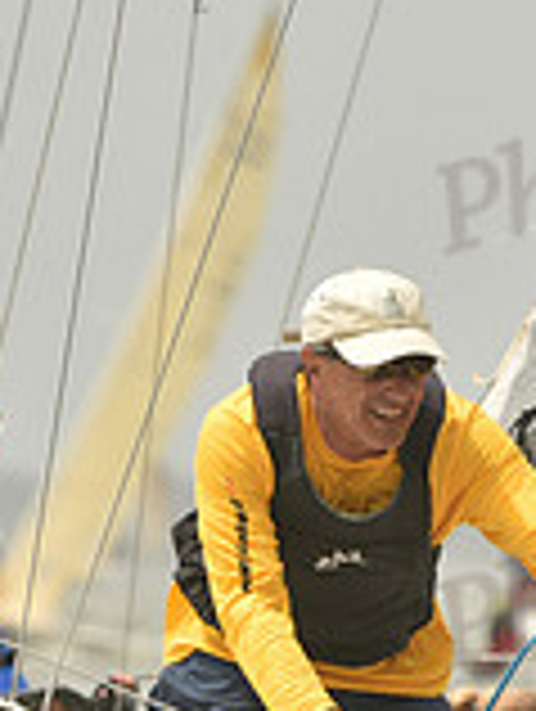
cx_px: 207
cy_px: 848
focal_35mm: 1057
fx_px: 21764
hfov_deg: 1.4
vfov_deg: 1.9
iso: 400
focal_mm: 300
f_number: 10
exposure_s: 1/1000
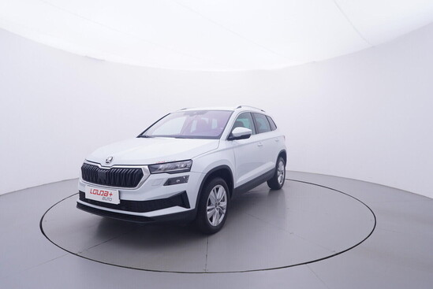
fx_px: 271
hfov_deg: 77.3
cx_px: 216
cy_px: 144
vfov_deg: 56.2
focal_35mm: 22
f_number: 5
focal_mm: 15
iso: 200
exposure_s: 1/80
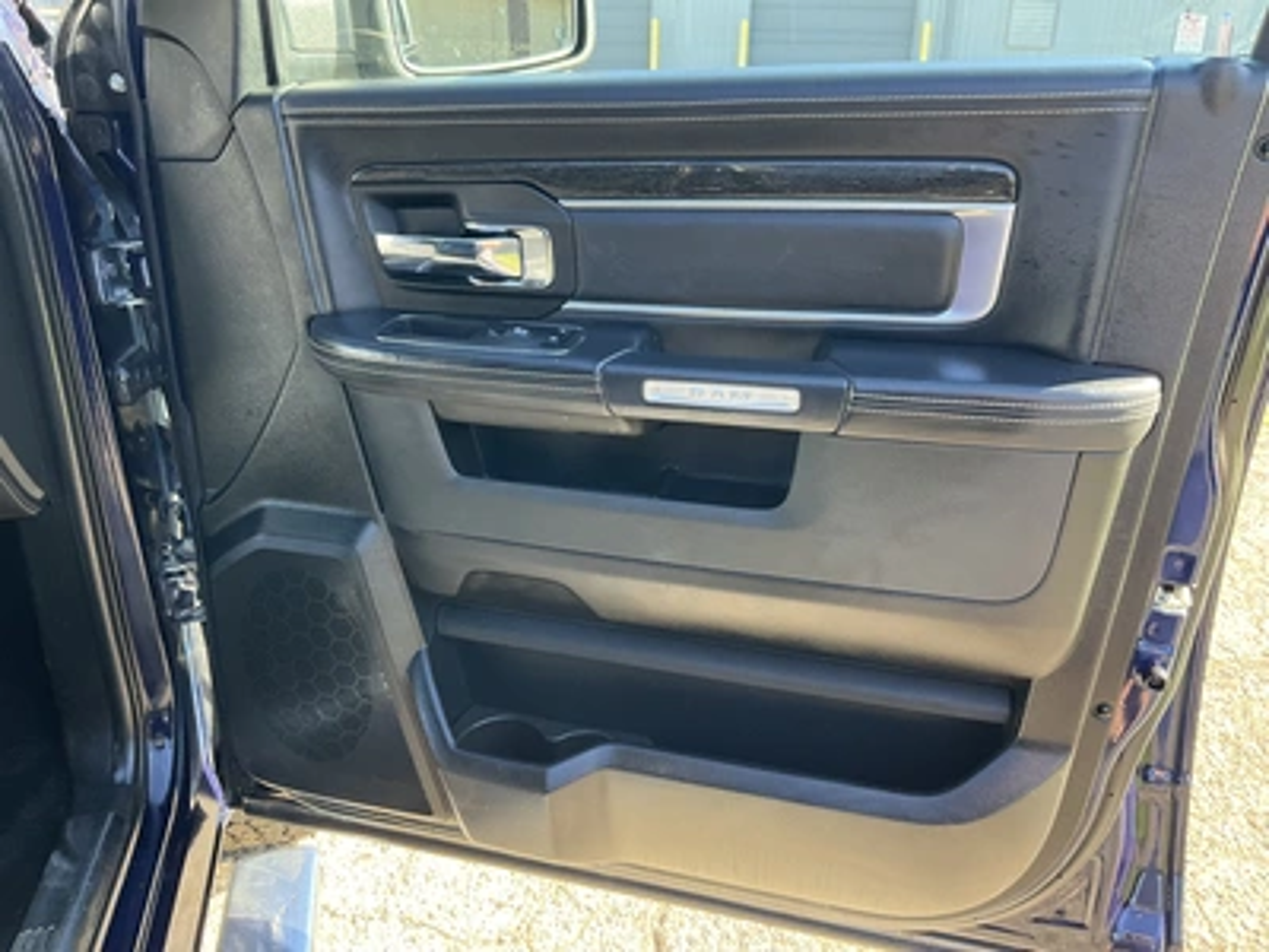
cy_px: 476
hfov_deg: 61.7
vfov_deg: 48.2
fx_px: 1063
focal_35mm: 29
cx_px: 634
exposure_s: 1/122
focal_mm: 3
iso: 64
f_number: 1.8
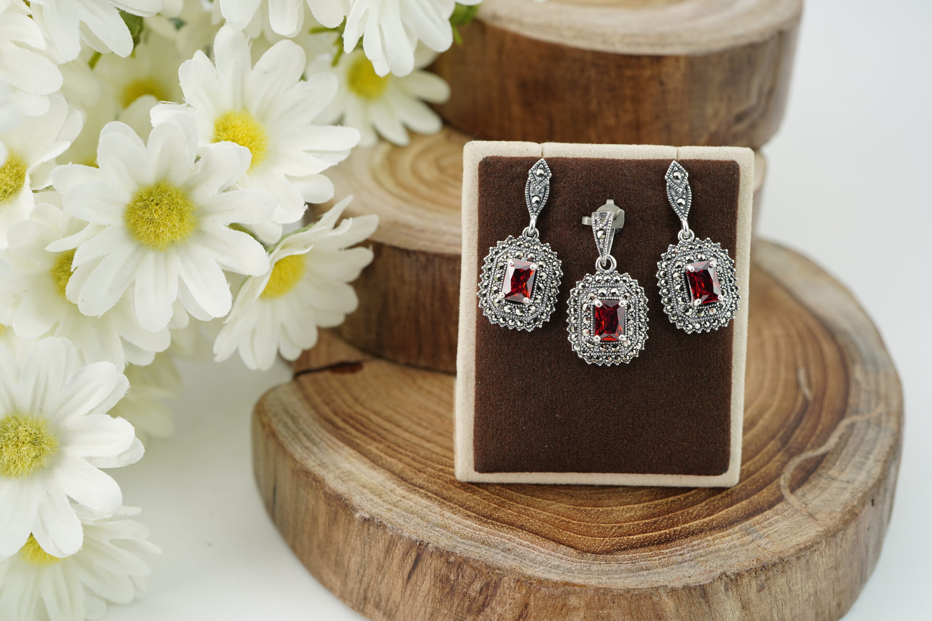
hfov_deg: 39.6
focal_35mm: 50
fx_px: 1294
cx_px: 466
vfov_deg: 27.0
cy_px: 310
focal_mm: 50
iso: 200
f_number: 7.1
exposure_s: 1/50
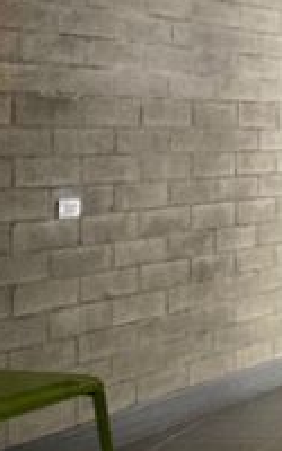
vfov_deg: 20.8
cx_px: 739
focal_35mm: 99
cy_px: 120
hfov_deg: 10.7
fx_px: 1217
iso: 400
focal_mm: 3.99
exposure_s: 1/30
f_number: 1.8
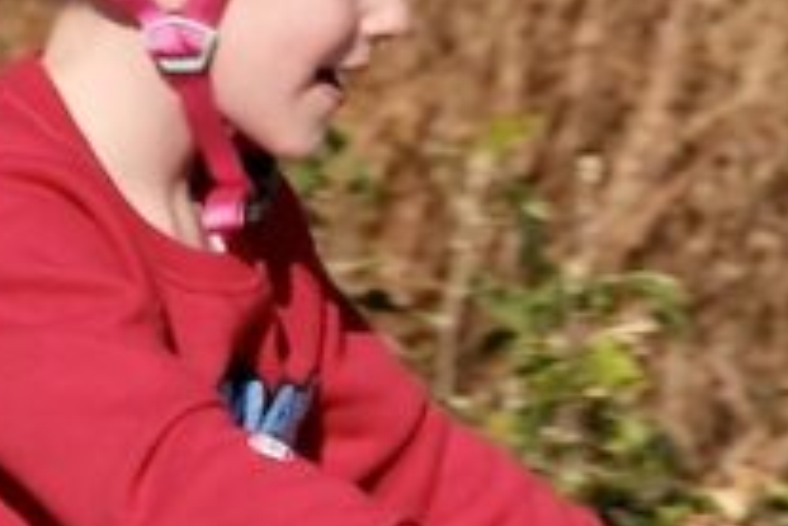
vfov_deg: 1.3
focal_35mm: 1040
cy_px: 833
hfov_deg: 2.0
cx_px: 247
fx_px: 22763
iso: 125
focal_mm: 140
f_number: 5.6
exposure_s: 1/680
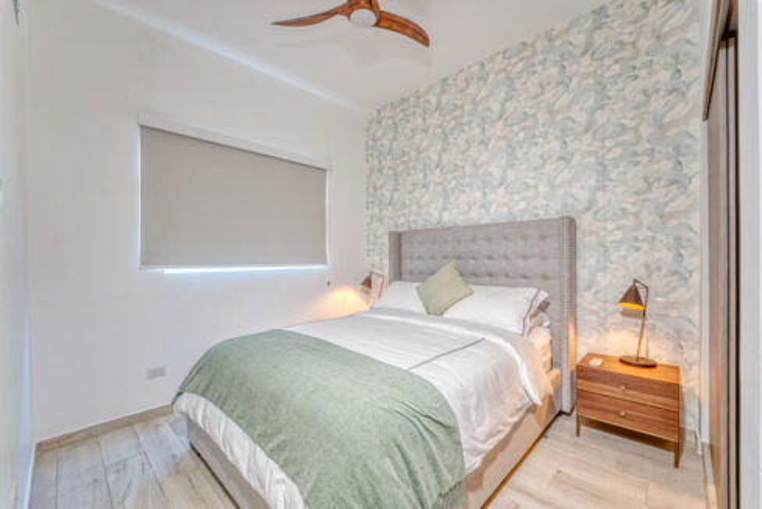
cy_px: 254
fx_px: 296
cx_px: 381
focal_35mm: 14
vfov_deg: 81.3
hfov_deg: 104.2
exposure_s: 1.3
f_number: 16
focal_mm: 14
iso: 640
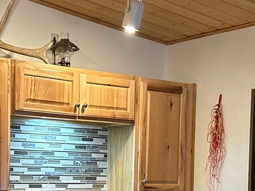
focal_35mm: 85
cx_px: 92
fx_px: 626
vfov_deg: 16.8
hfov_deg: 22.9
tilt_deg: -4.3
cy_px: 212
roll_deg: -0.9
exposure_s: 1/60
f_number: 1.78
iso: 400
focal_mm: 6.86
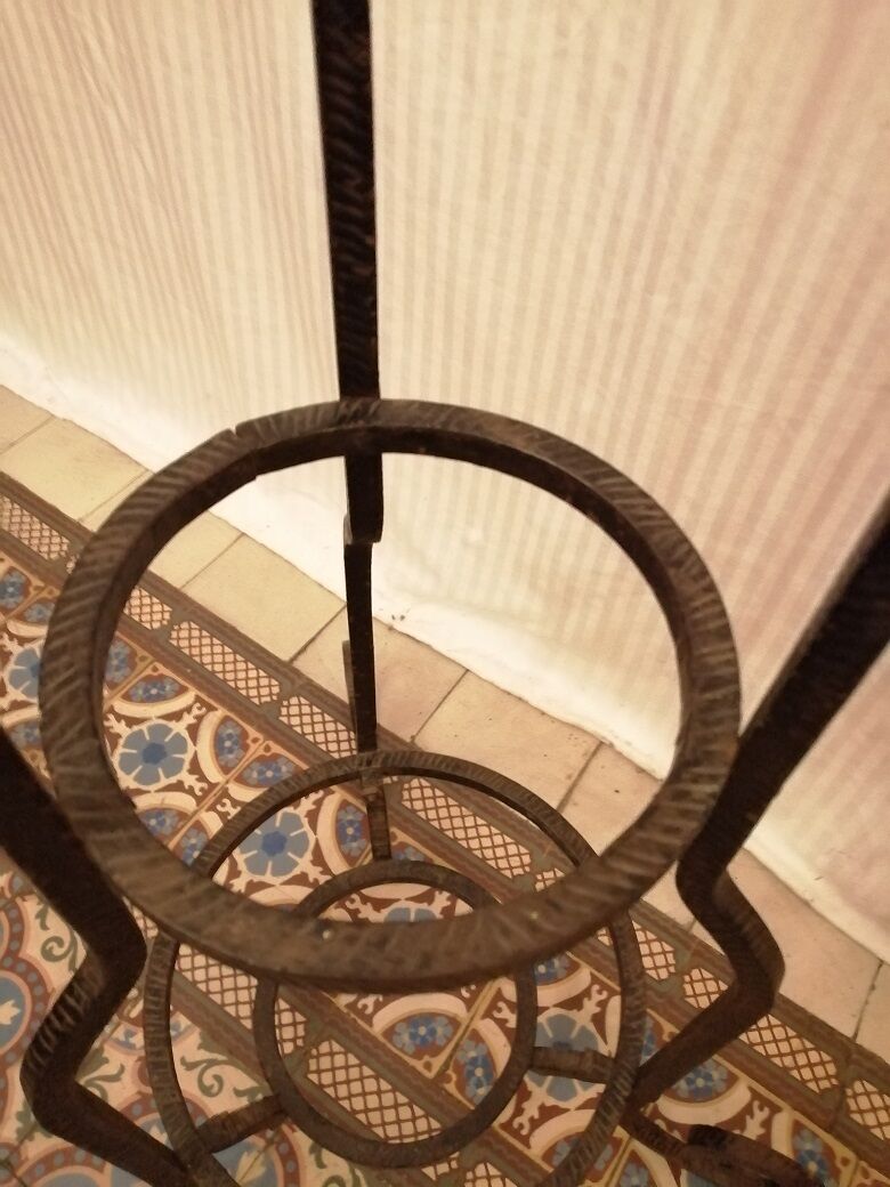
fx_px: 891
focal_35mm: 26
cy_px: 594
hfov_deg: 53.1
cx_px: 445
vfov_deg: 67.3
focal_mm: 3.62
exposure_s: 1/16.7
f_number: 1.8
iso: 640
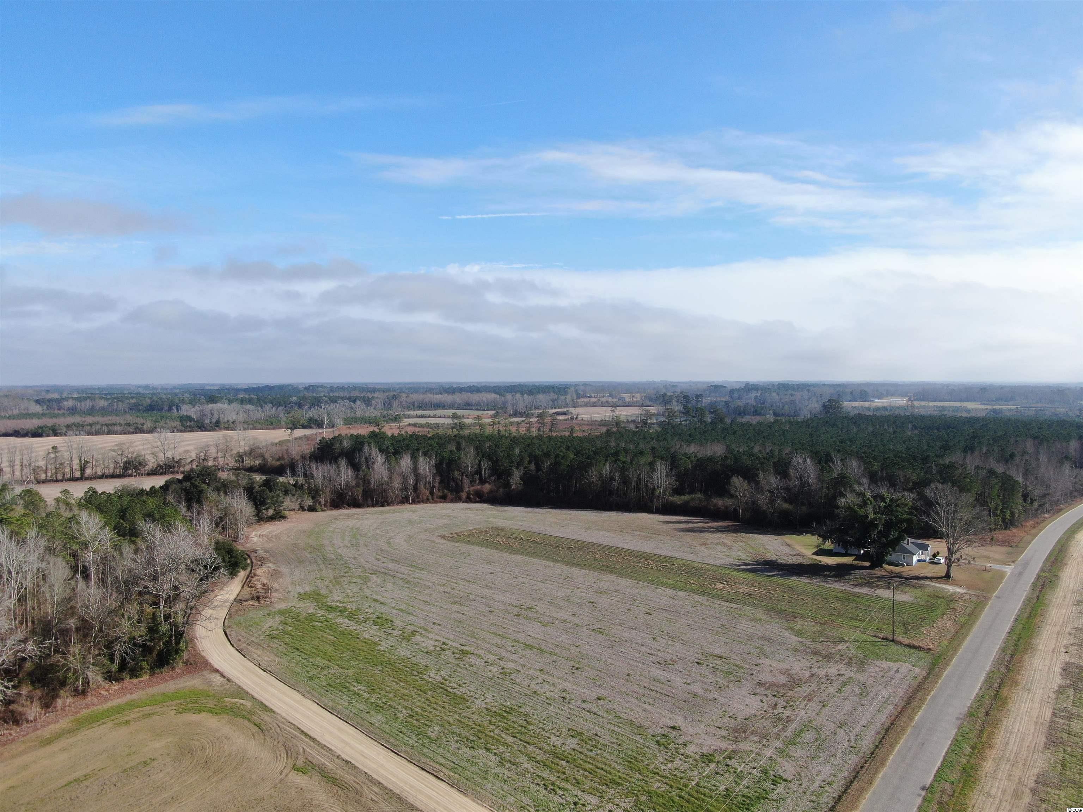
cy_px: 406
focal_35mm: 24
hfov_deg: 71.6
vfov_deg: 56.8
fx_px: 751
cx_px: 542
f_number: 2.8
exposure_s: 1/1250
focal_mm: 4.39
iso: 100
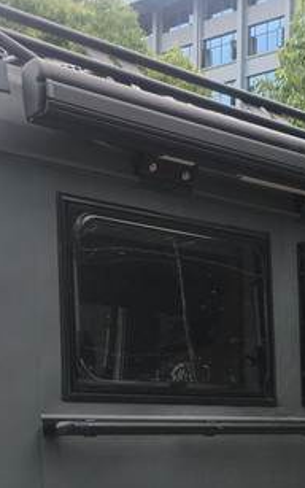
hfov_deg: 16.3
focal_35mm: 80
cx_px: 199
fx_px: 1063
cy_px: 464
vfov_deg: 24.8
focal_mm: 4.15
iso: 25
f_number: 2.2
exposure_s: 1/342
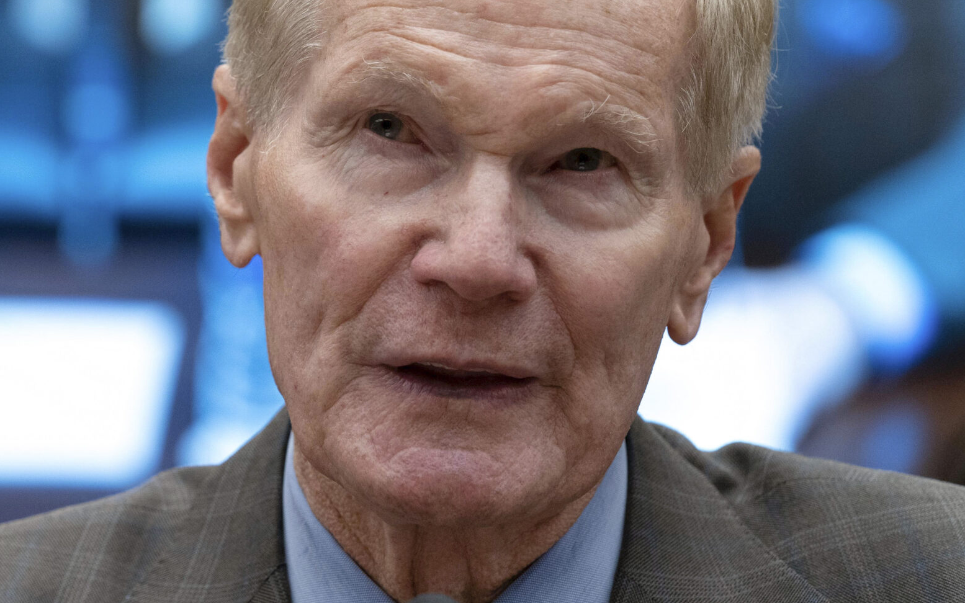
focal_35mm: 203
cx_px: 193
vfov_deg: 6.5
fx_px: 5339
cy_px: 220
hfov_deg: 10.3
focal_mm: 121
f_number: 5
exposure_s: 1/320
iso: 3200
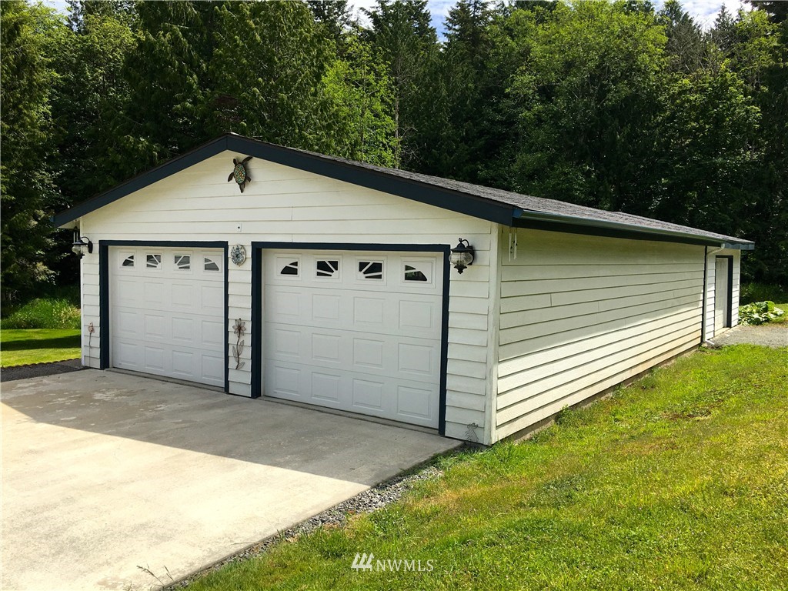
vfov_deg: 48.2
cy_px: 296
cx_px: 394
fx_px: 660
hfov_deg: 61.7
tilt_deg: -3.9
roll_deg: -1.3
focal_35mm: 29
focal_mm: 4.15
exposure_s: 1/1972
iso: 25
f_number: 2.2
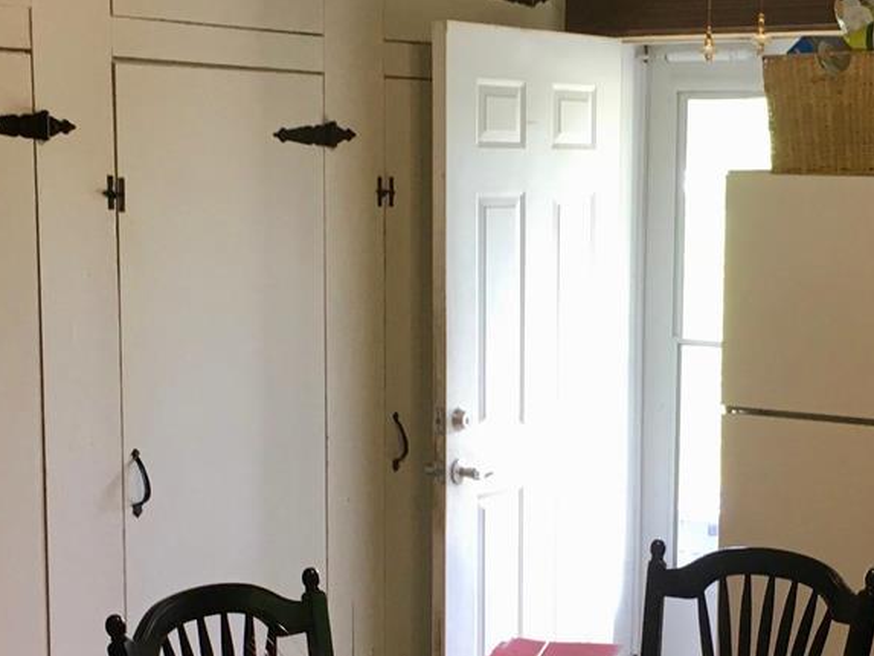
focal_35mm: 81
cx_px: 593
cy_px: 473
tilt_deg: -8.8
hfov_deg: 24.0
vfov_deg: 18.1
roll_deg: -0.4
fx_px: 2046
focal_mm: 4.15
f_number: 2.2
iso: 50
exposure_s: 1/30
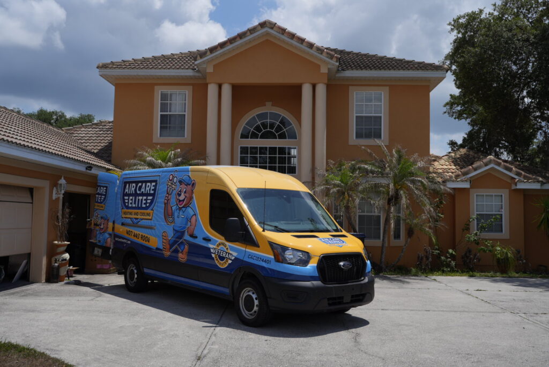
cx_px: 274
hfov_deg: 54.4
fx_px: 534
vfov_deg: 37.9
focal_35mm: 35
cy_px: 184
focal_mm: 35
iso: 100
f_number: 7.1
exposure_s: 1/800
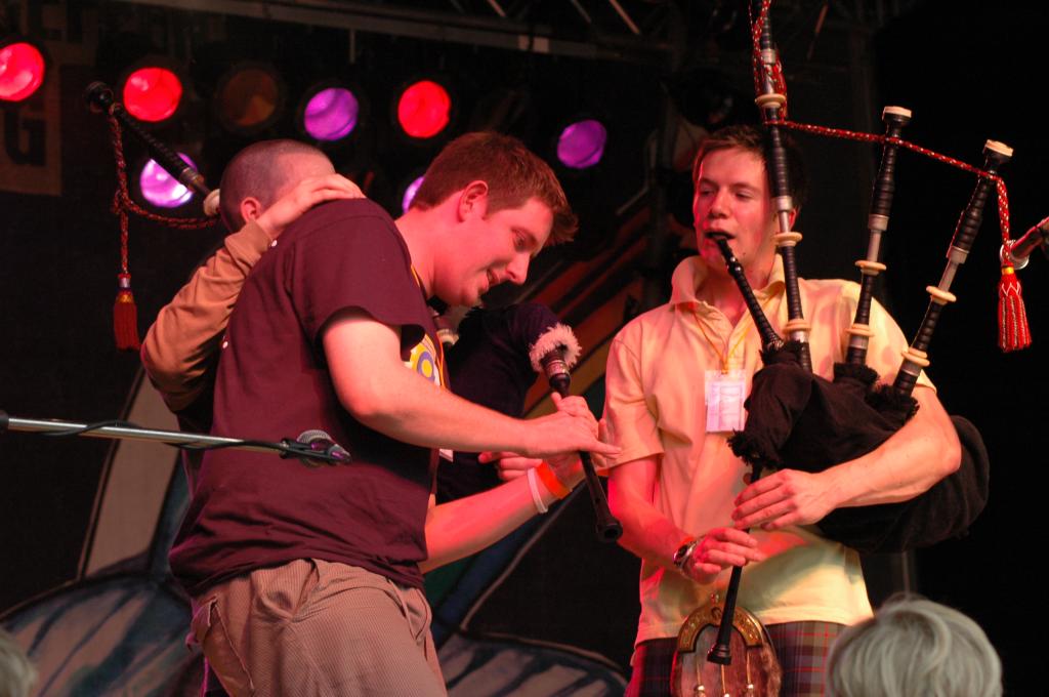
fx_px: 3056
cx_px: 524
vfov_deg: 13.0
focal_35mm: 105
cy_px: 348
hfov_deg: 19.5
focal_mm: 70
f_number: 5.6
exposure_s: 1/125
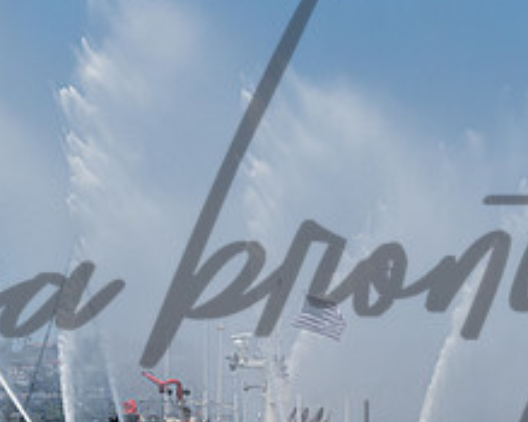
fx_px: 3952
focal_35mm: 253
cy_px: 310
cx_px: 277
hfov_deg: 7.6
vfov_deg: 6.1
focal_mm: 79
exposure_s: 1/1600
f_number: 8
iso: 400
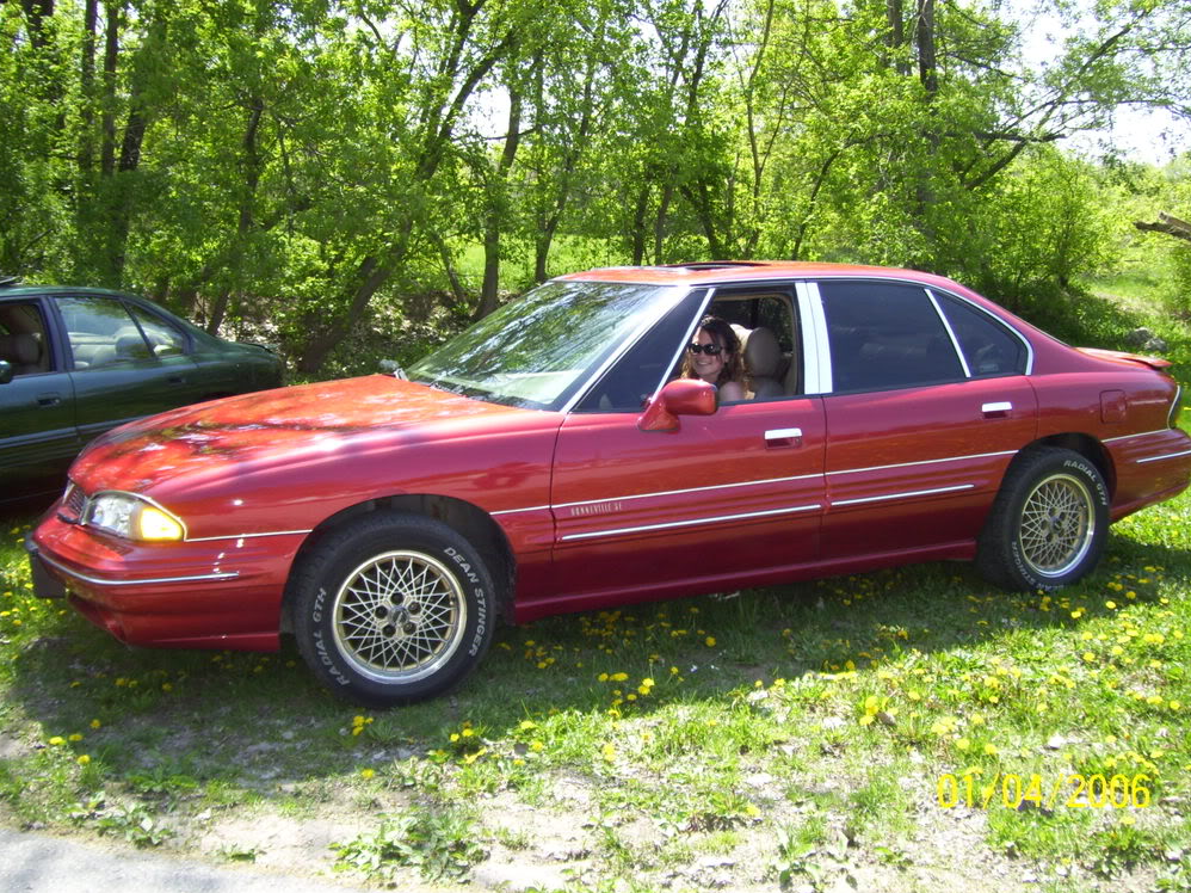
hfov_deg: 50.1
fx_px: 1273
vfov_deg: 38.6
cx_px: 601
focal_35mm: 37
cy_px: 441
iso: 80
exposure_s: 1/400
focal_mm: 6
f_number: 2.7
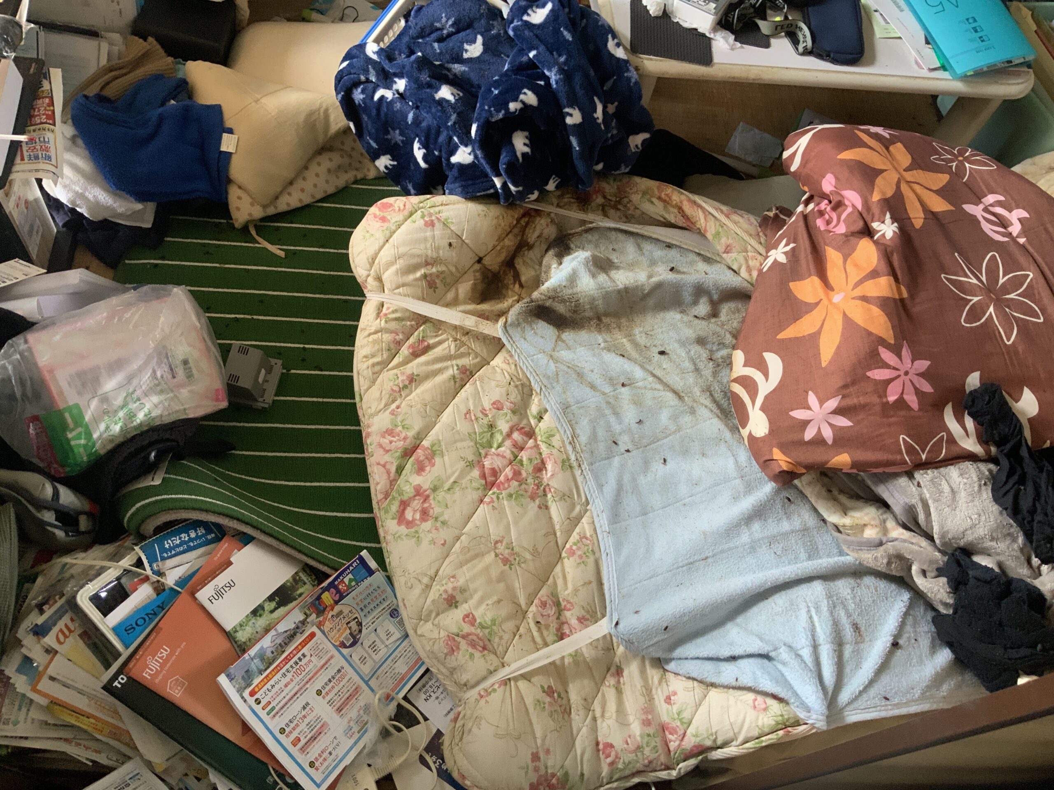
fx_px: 883
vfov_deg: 48.2
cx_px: 527
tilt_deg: -59.6
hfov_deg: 61.7
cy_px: 395
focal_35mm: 29
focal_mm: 3
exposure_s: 1/50
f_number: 1.8
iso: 125
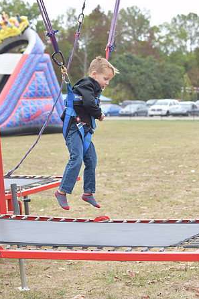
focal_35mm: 106
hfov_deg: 12.9
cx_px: 99
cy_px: 149
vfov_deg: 19.3
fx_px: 880
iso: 200
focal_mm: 70
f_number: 3.5
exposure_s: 1/400
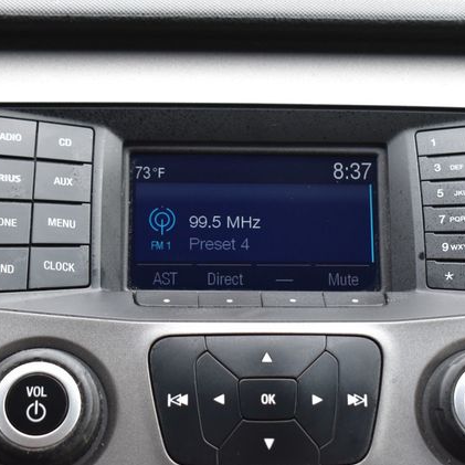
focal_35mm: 93
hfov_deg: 18.7
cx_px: 267
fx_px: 1413
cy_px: 231
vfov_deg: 18.7
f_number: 8
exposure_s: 1/80
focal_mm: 48
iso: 400
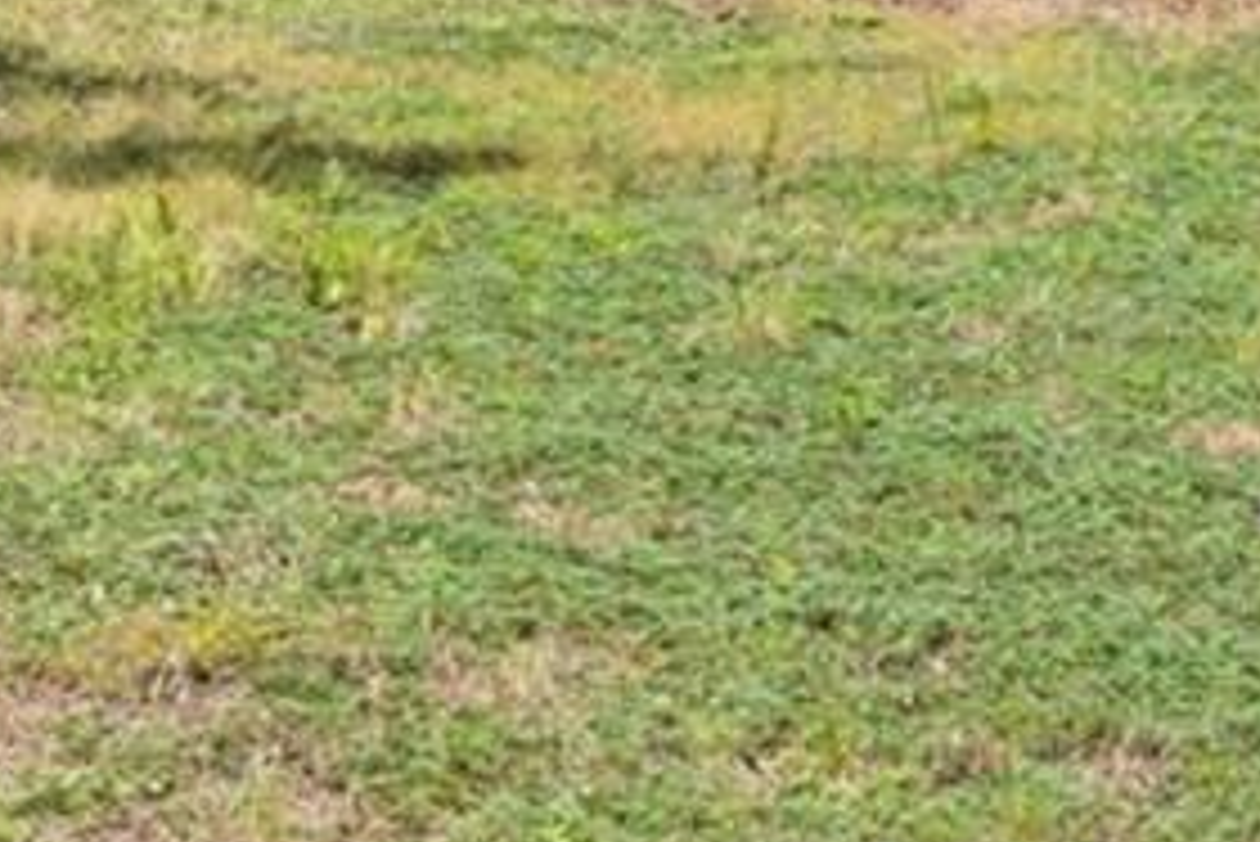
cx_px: 2102
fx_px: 4482
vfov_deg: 10.2
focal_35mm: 128
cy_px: -648
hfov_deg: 14.5
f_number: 8
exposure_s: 1/320
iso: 200
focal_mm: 35
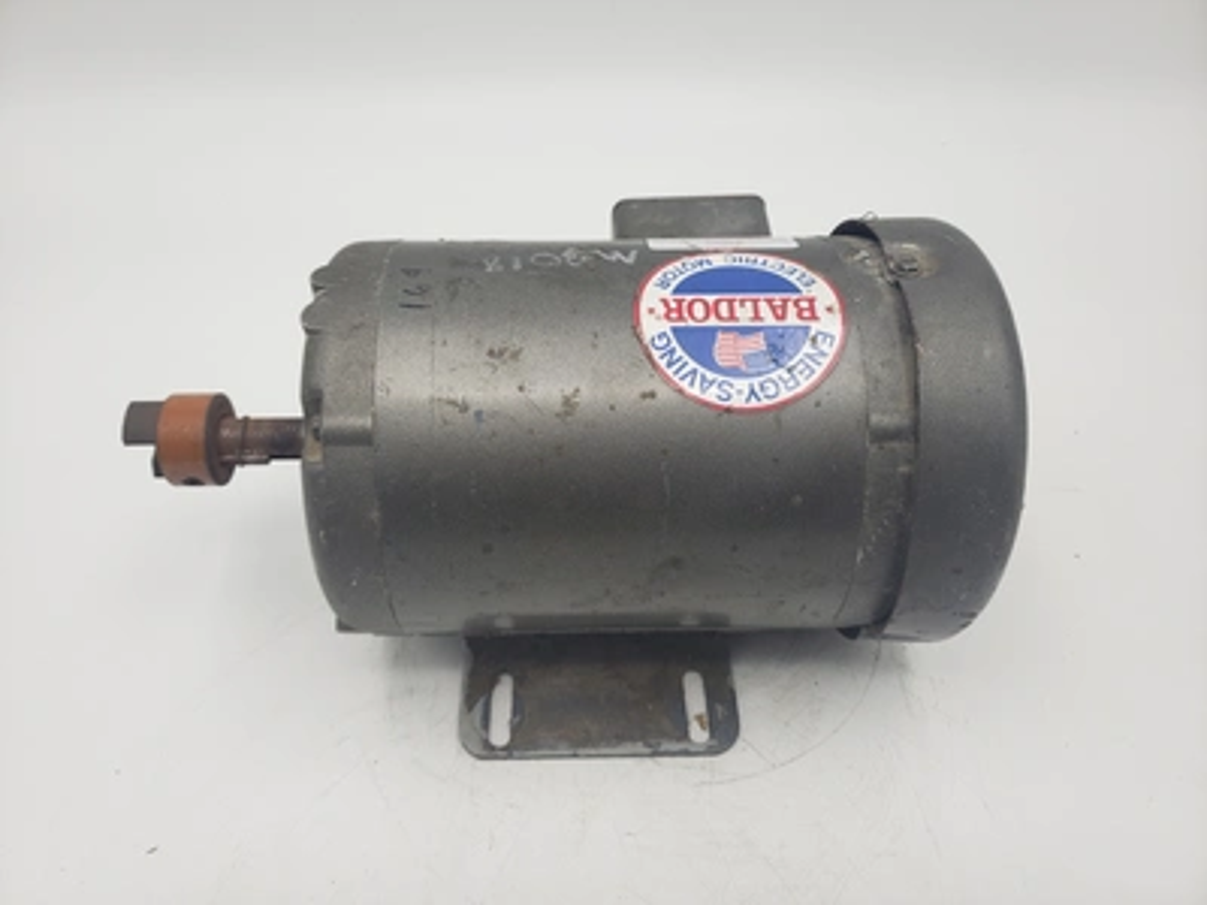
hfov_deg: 67.3
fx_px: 907
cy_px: 452
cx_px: 604
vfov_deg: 53.1
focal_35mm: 26
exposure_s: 1/200
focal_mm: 4.3
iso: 50
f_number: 1.5
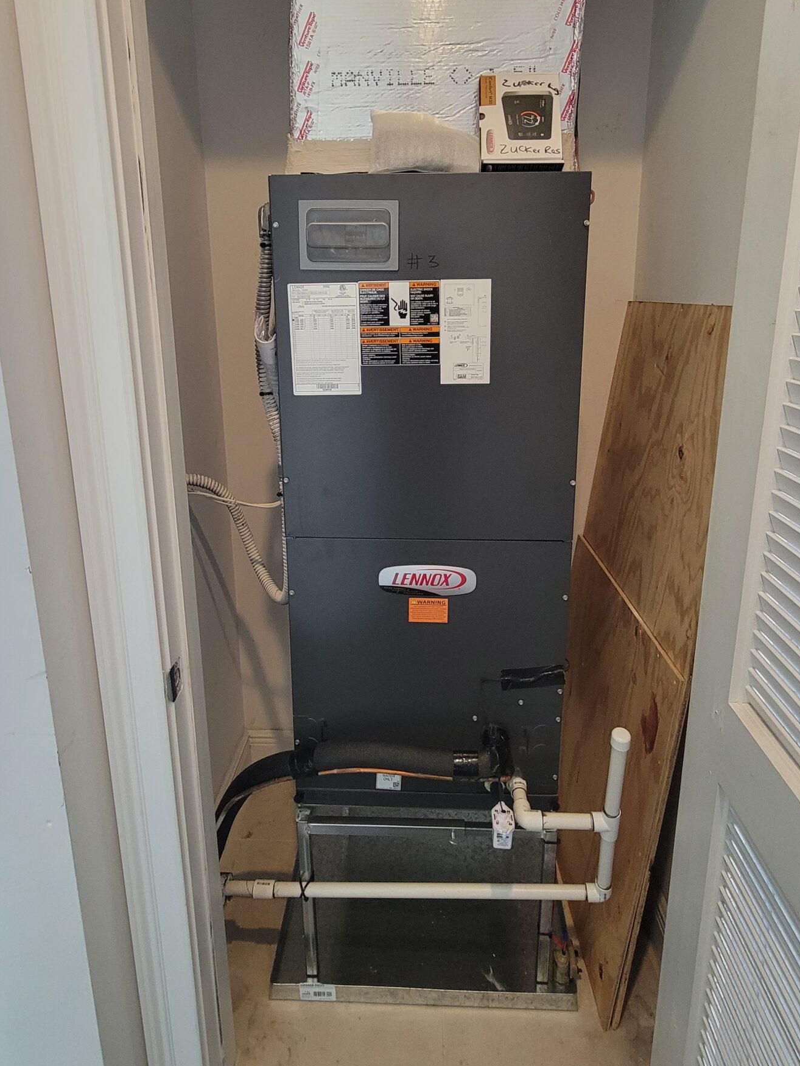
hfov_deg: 68.7
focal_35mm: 19
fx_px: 585
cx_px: 409
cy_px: 435
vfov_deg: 83.8
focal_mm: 2.2
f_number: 2.2
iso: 400
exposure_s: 1/30
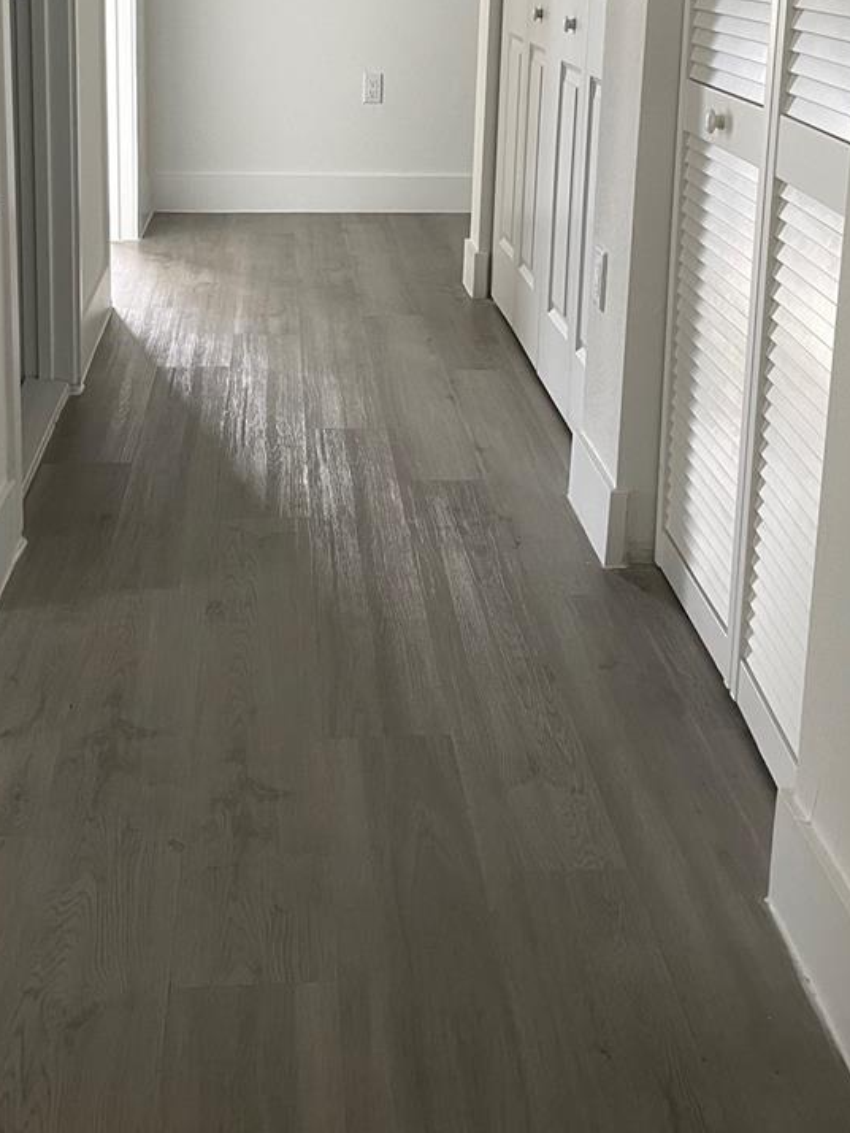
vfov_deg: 42.5
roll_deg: -2.4
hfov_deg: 34.4
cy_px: 206
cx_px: 414
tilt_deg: -11.3
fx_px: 1374
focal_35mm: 42
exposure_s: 1/60
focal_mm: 5.1
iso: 125
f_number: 1.6
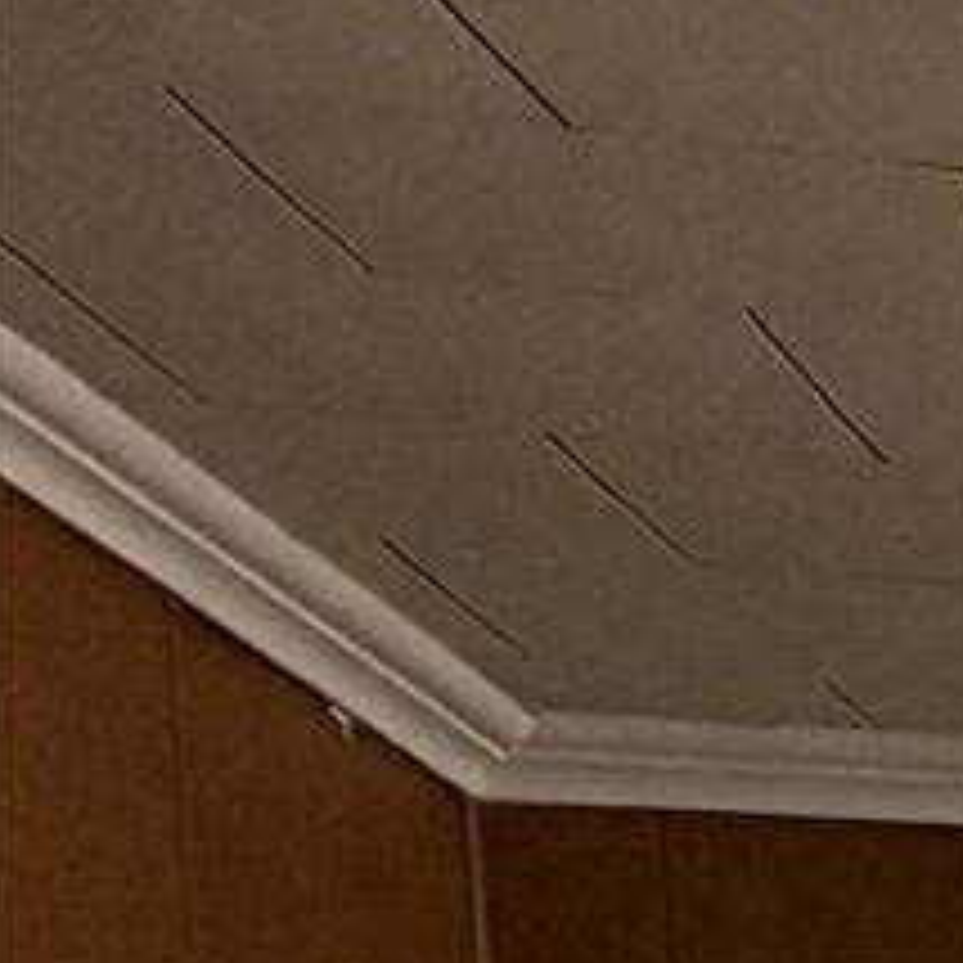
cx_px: 4590
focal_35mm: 203
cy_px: 2822
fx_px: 6389
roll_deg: -0.3
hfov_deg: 6.1
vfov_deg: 7.6
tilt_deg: -5.7
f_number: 1.78
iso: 800
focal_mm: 6.76
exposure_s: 1/57
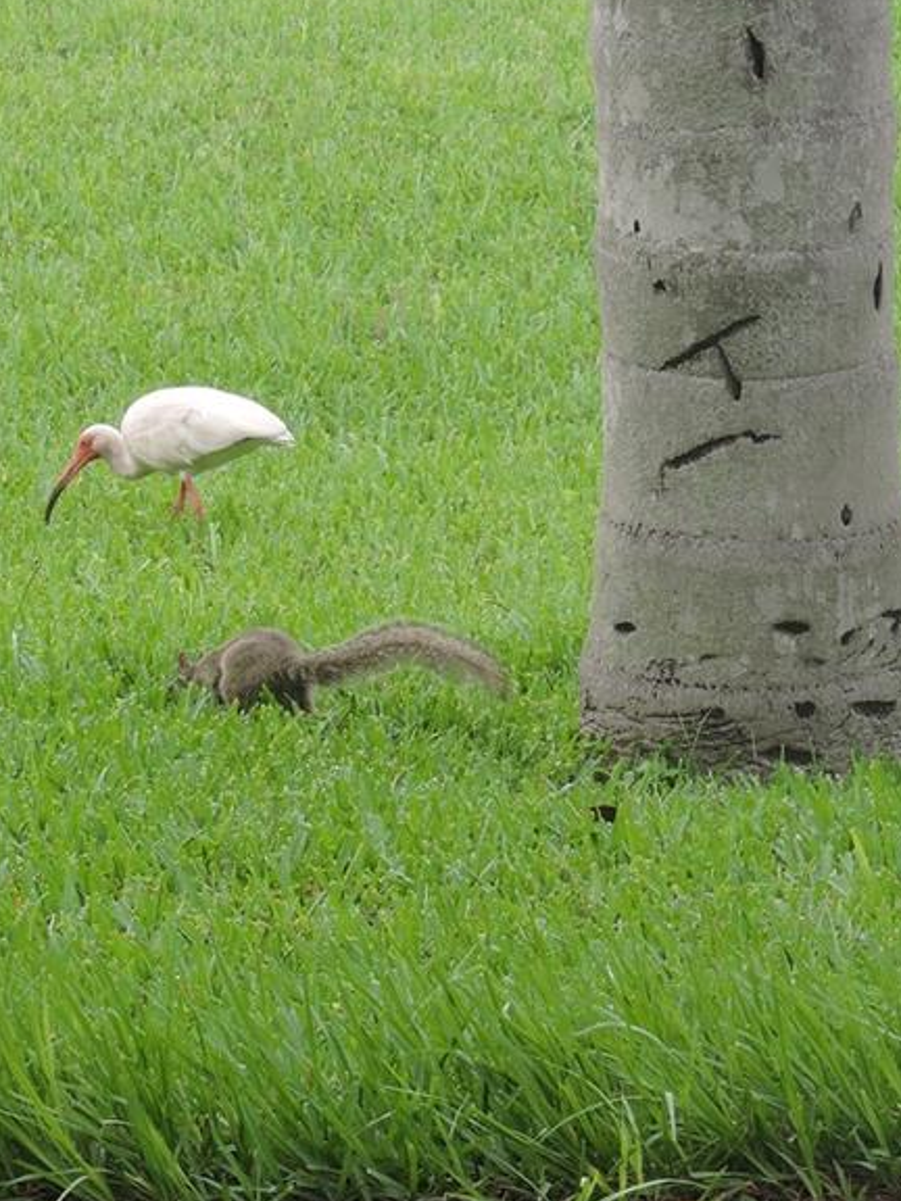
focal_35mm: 302
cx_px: 450
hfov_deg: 4.9
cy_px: 623
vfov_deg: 6.6
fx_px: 10481
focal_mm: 25.9
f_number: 4.4
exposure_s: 1/125
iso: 100
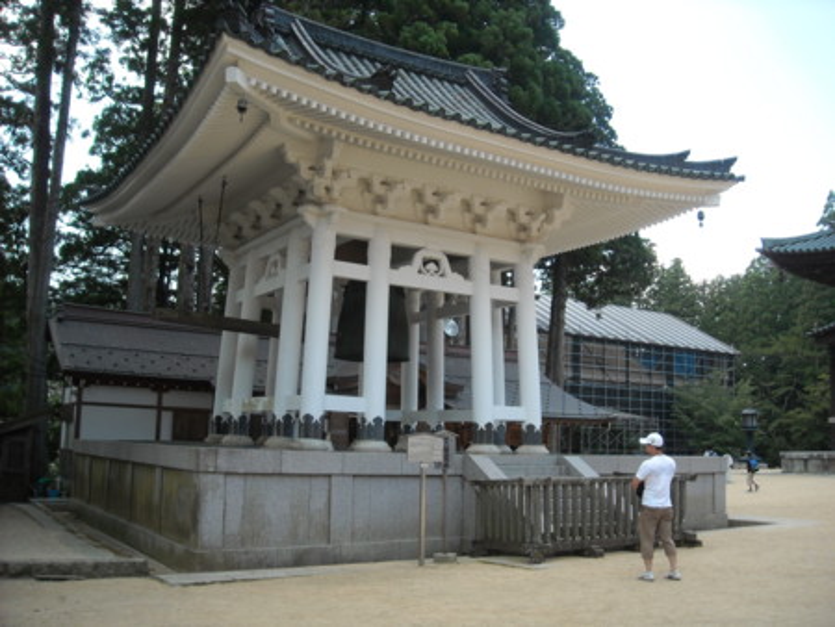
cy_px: 314
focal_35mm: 35
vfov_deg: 40.7
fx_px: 845
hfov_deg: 52.6
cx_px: 418
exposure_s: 1/250
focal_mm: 5.7
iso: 91
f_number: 2.8
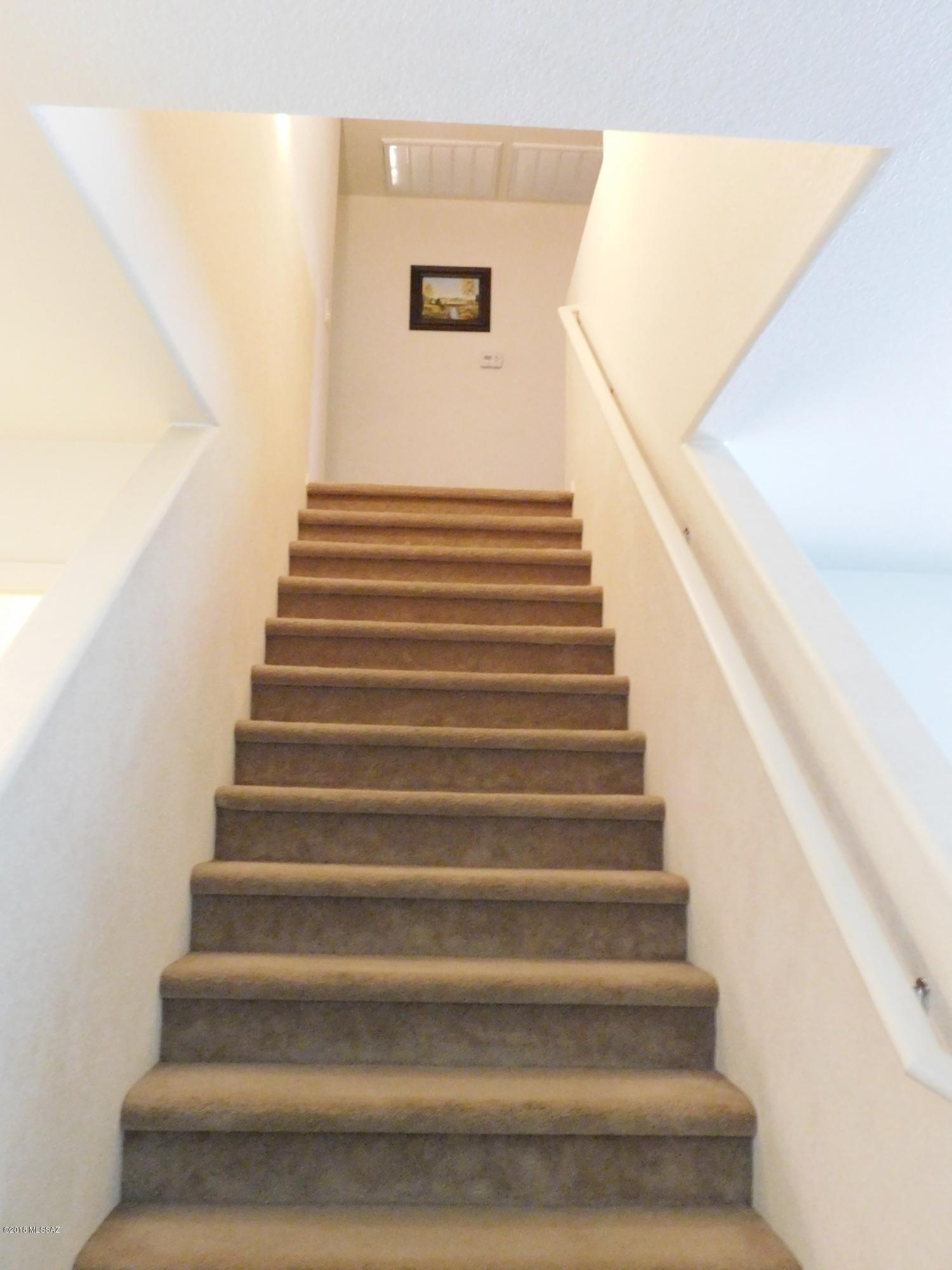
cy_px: 635
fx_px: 1100
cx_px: 476
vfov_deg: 60.0
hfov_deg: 46.8
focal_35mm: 30
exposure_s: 1/6
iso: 800
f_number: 3.2
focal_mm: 5.3
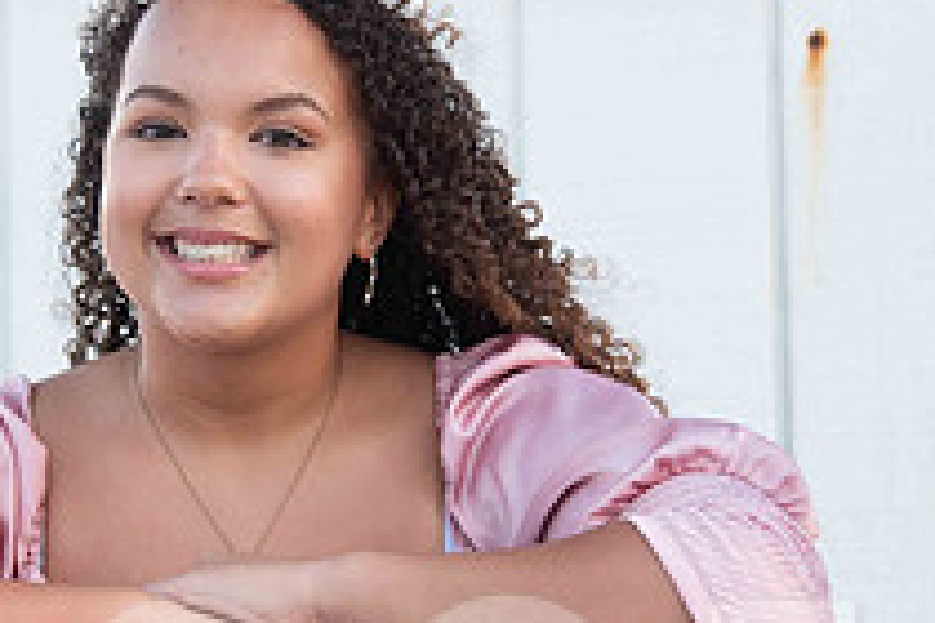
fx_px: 4441
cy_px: 296
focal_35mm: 171
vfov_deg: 8.0
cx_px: 223
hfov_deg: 12.0
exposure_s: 1/250
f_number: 4
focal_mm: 62
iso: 400
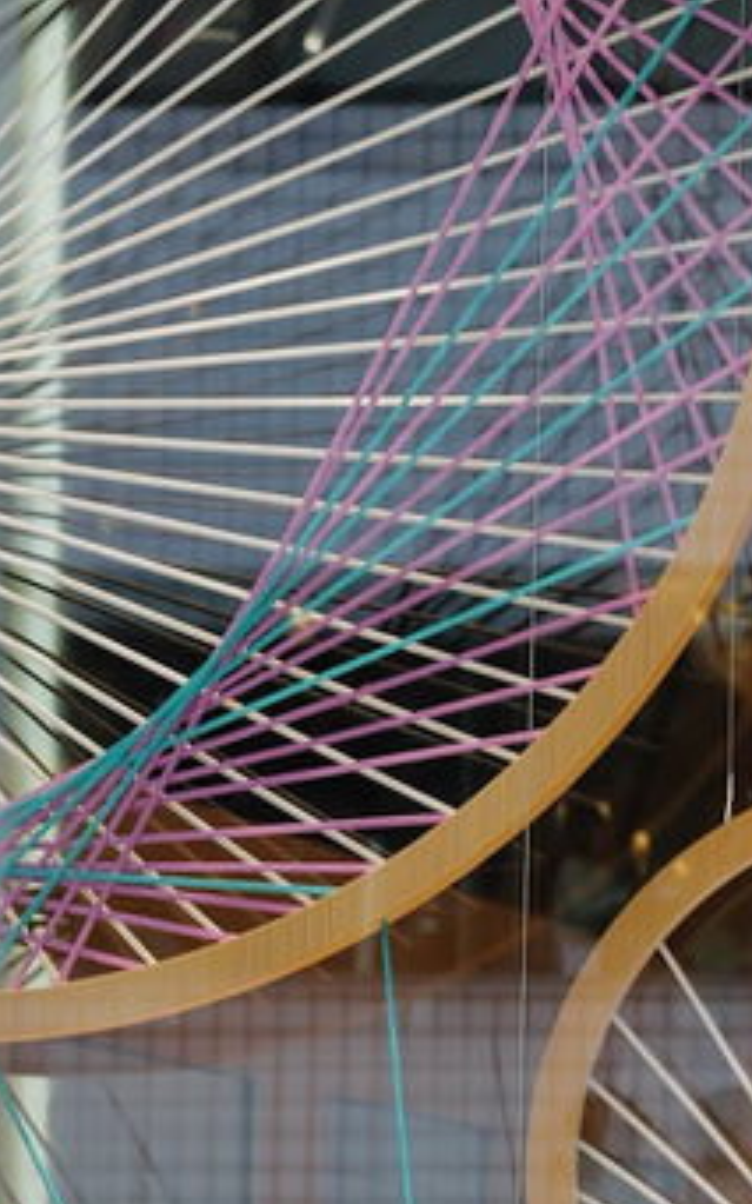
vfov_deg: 8.0
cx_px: 2258
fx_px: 8628
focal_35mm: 263
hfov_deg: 4.8
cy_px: 434
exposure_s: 1/80
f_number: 4
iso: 200
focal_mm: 43
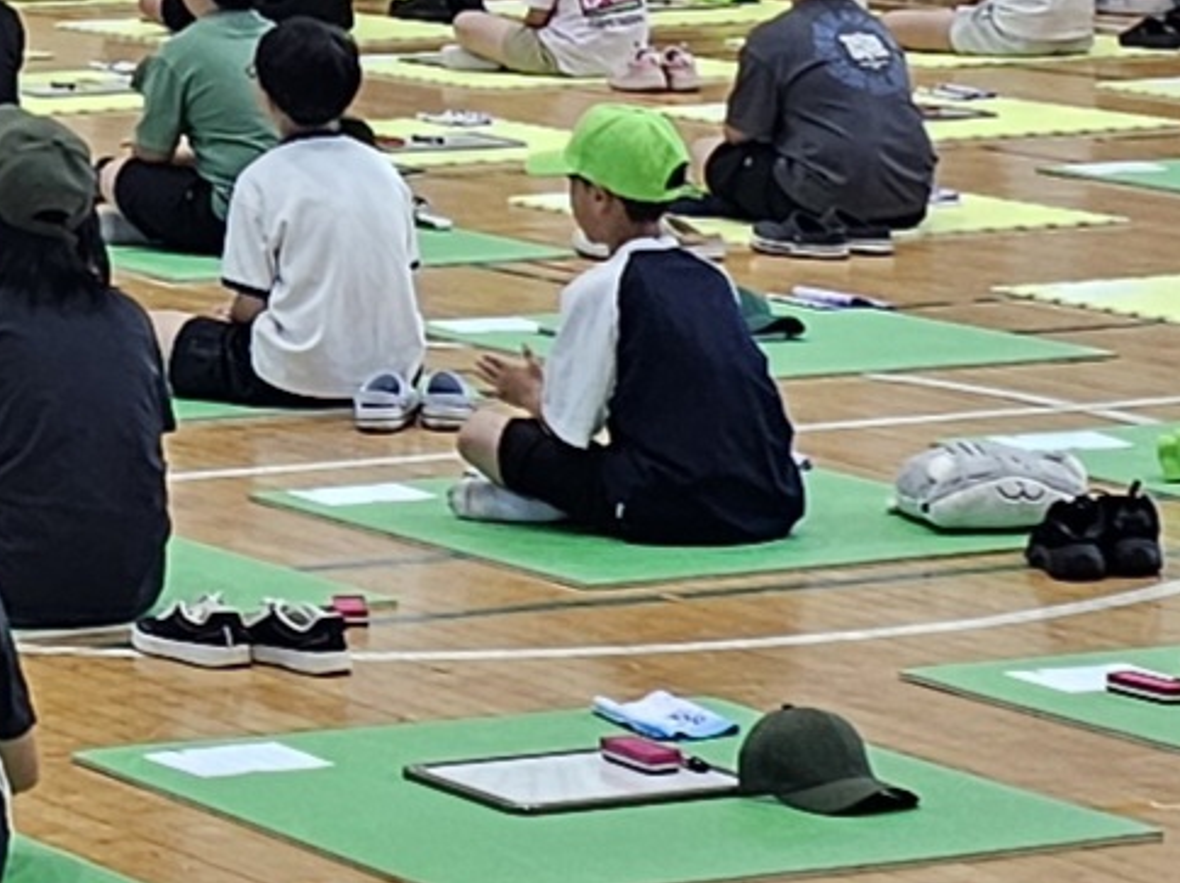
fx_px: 3577
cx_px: -1044
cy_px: -716
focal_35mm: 105
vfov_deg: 12.8
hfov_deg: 15.6
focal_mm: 6.3
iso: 80
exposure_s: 1/120
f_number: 1.7
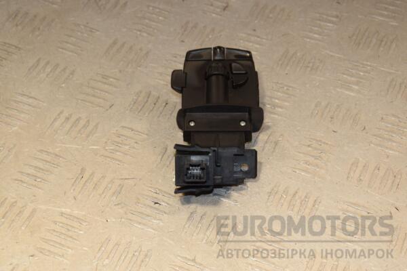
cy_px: 136
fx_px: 984
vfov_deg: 15.7
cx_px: 204
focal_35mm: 87
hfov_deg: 23.4
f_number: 8
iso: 800
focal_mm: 58
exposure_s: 1/200
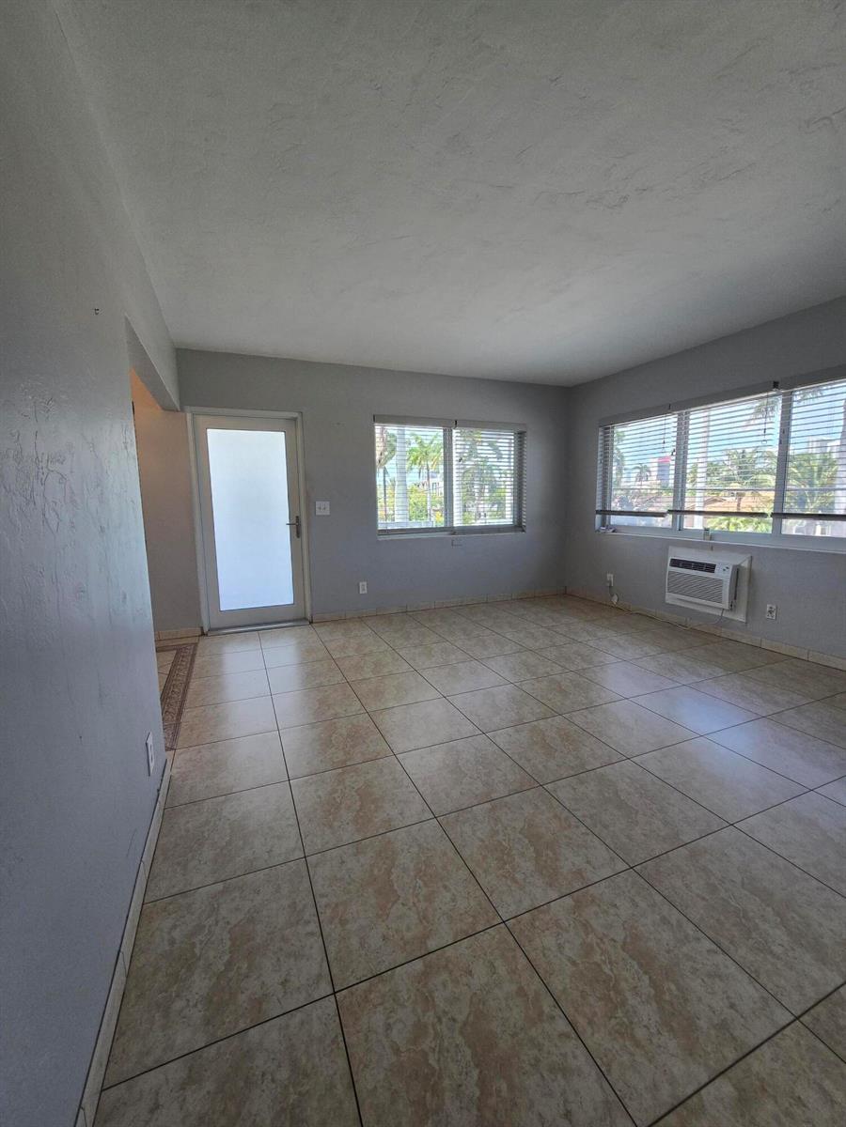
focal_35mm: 13
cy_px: 564
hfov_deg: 89.9
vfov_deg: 106.2
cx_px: 423
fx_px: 424
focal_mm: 2.2
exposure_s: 1/120
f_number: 2.2
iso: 80
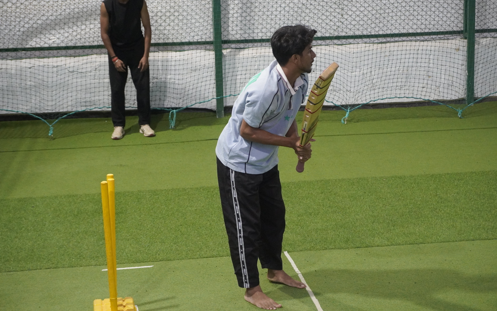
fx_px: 1023
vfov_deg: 17.3
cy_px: 155
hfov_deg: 27.3
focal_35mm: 76
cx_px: 248
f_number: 5.6
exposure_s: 1/200
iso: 4000
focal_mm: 49
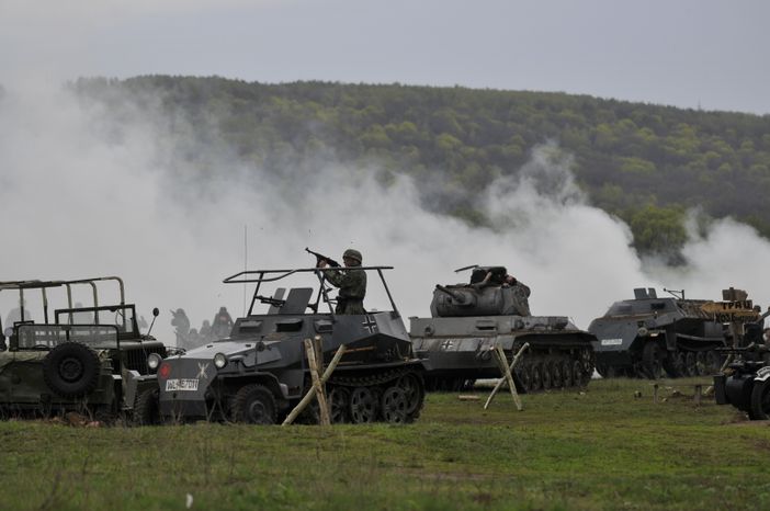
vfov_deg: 6.8
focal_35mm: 202
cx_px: 385
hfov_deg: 10.2
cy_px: 256
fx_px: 4325
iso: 200
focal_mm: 135
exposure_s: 1/800
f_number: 4
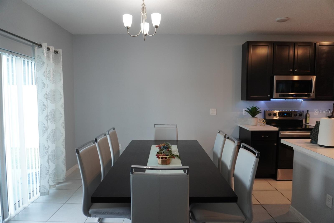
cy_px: 112
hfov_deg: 73.7
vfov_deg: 53.2
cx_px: 167
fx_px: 223
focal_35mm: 24
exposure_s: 1/160
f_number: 4
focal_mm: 16
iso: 1250
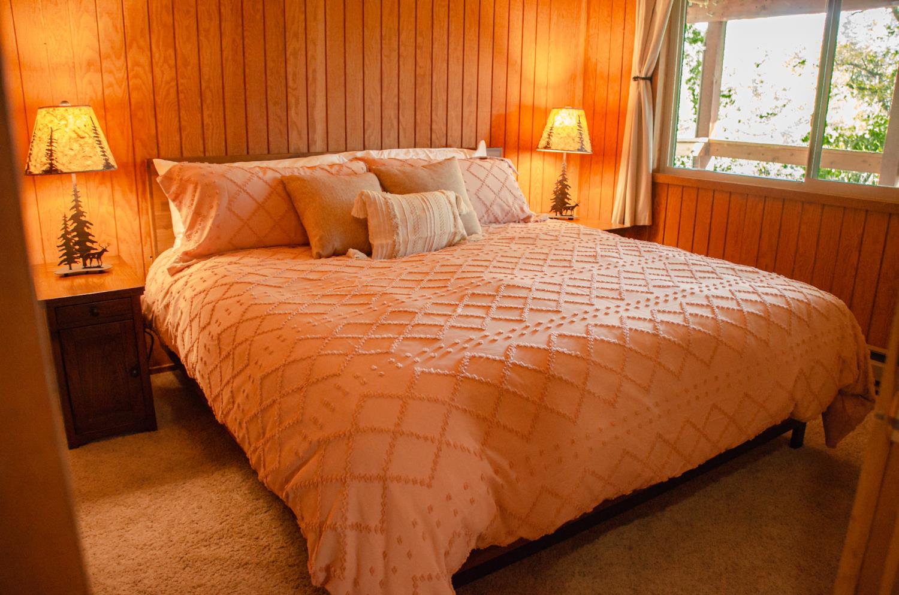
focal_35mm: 27
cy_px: 298
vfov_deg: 47.7
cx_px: 450
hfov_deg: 67.5
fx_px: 673
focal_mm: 18
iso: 1250
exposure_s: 1/60
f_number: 3.5
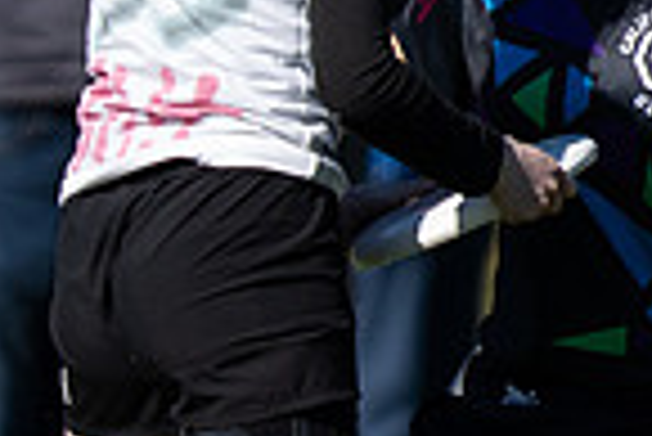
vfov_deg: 0.5
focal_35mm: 2964
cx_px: 951
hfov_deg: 0.7
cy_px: 64
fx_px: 53734
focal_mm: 400
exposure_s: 1/3200
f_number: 3.2
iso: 200
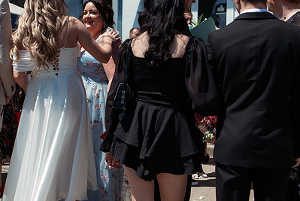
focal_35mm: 54
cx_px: 83
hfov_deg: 36.2
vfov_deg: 25.1
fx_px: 450
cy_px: 85
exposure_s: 1/2000
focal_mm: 35
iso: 125
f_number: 3.5
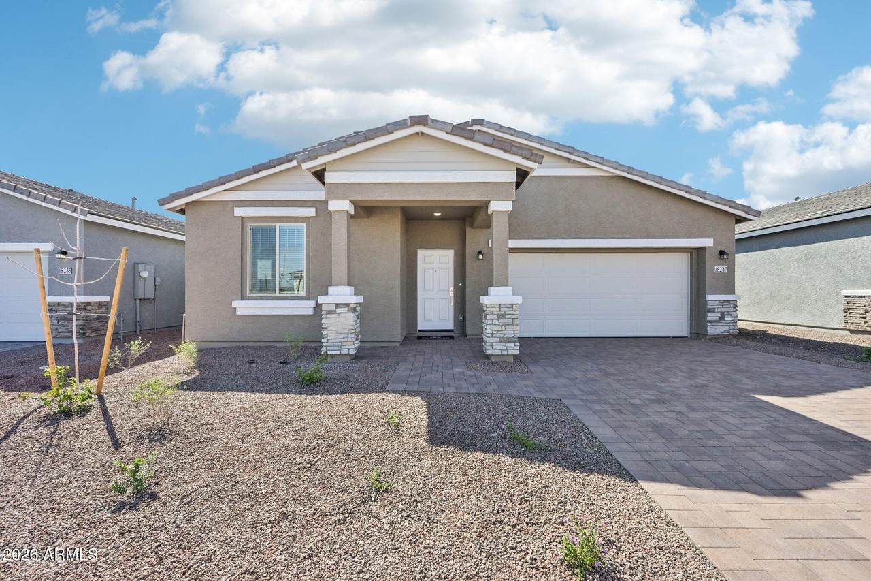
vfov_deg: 75.5
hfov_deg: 98.5
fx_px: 375
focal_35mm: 16
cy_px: 290
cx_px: 436
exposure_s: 1/800
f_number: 8
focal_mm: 15.5
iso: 500
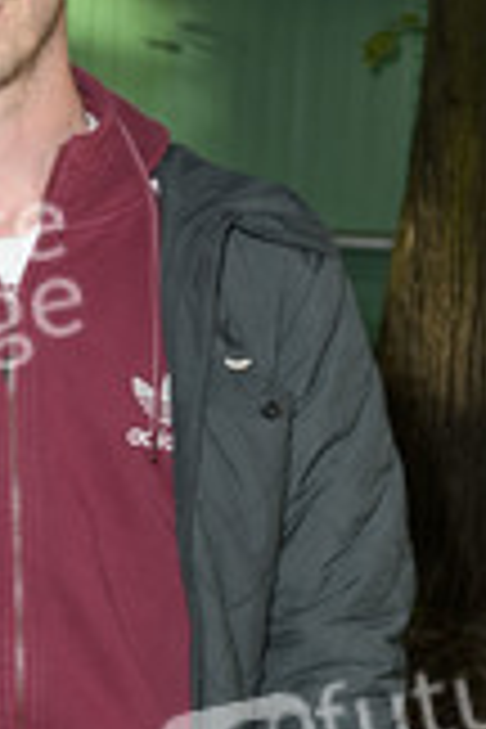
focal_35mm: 94
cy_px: 536
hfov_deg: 14.3
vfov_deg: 21.5
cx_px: -18
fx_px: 1903
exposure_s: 1/250
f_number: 5.6
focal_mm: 38
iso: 400
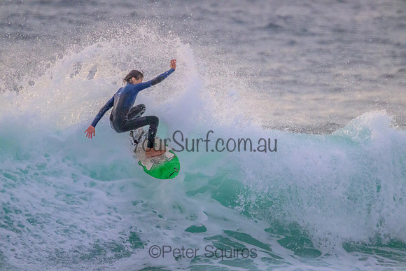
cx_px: 203
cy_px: 136
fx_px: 9024
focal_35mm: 800
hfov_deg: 2.6
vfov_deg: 1.7
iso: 11400
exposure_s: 1/1600
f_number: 11
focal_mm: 800
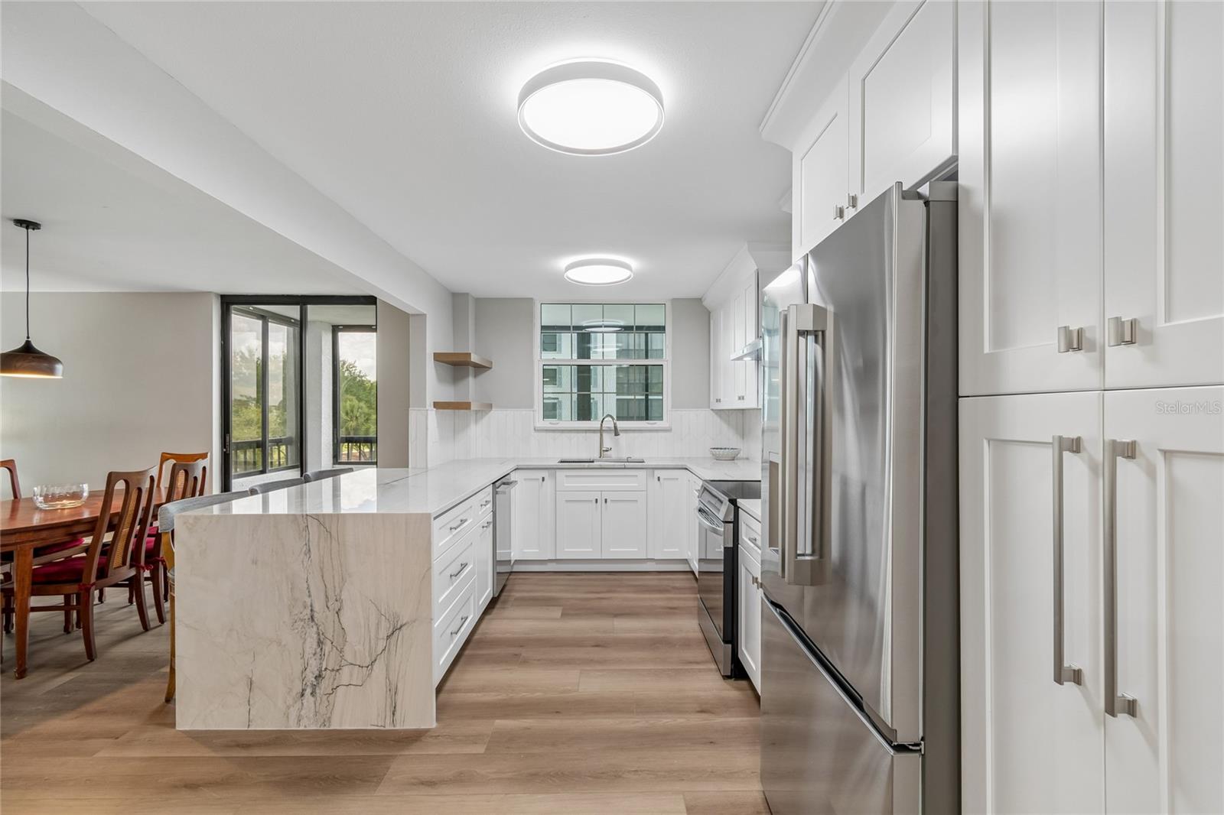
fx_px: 510
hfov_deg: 100.4
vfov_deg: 77.3
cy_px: 408
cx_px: 612
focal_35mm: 15
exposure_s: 1/4
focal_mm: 10
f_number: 7.1
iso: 100
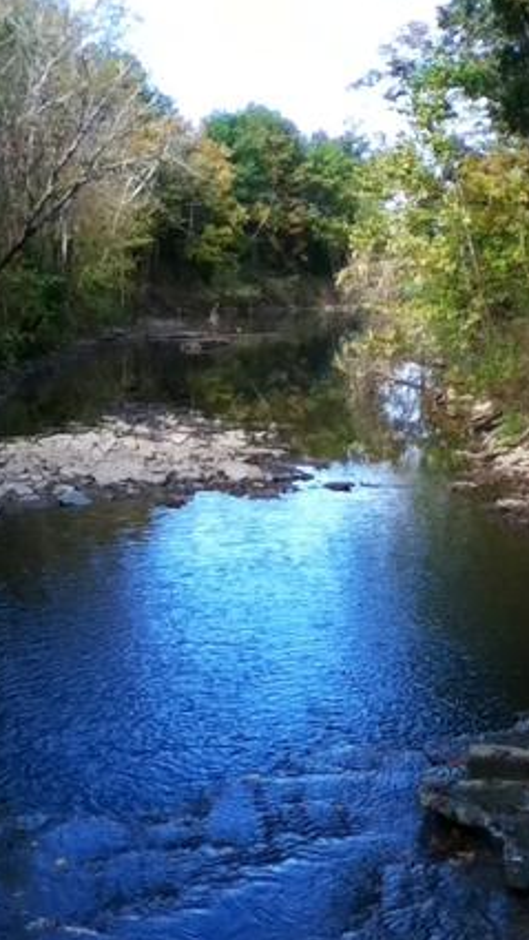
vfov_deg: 49.4
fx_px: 1023
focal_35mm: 41
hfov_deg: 29.0
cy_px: 506
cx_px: 262
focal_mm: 3.85
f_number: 2.4
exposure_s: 1/235
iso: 80
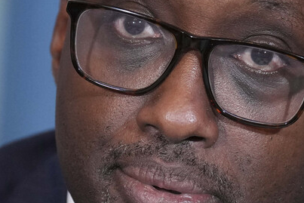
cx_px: 301
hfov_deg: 2.6
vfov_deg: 1.7
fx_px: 6707
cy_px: 182
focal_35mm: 794
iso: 2500
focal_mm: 200
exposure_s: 1/320
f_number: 3.2
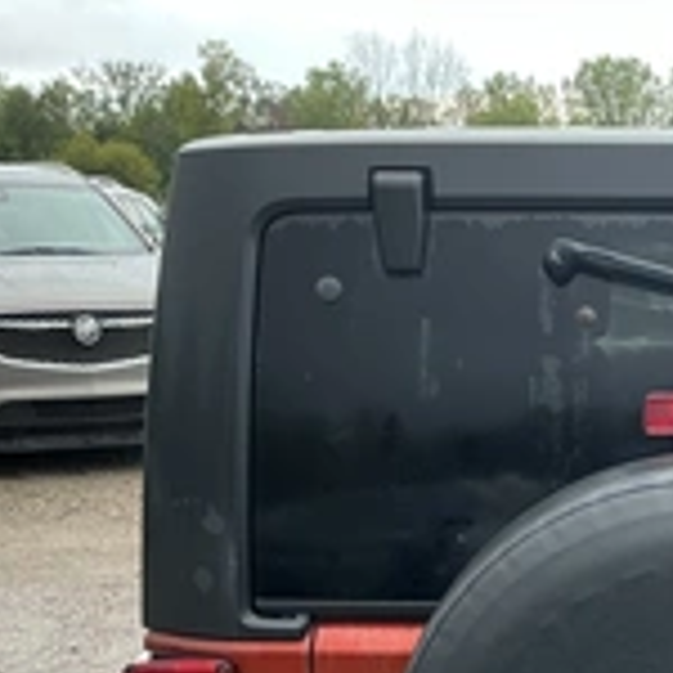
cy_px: 651
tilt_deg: -15.0
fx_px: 1452
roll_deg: -1.9
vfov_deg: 25.0
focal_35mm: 66
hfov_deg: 24.4
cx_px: 736
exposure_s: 1/122
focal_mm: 3
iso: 50
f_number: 1.8
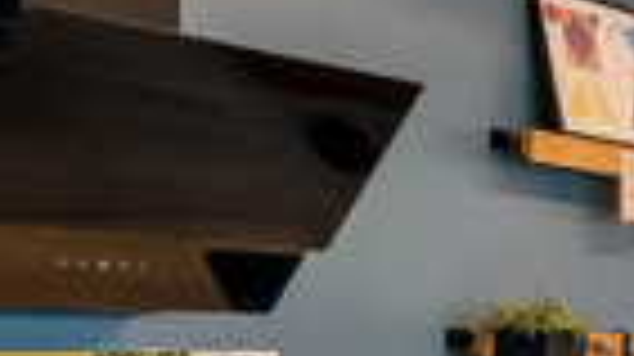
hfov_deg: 12.2
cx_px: 1794
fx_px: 1696
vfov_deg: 11.7
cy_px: 417
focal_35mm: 101
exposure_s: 1/4
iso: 160
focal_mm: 17
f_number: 9.5
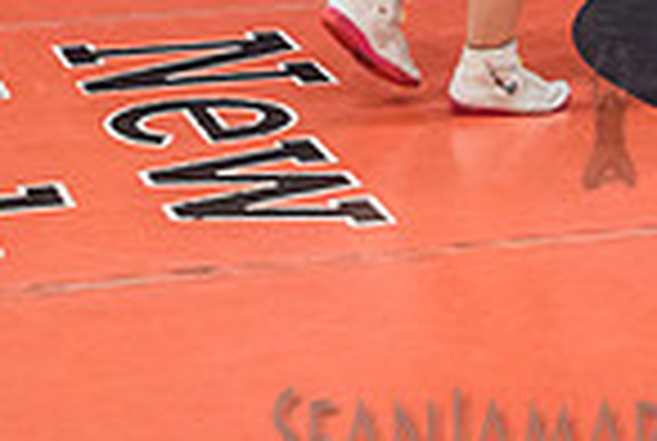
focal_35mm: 154
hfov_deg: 13.2
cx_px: 608
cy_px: -326
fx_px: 2816
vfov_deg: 8.6
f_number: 3.2
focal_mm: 35
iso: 5000
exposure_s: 1/400
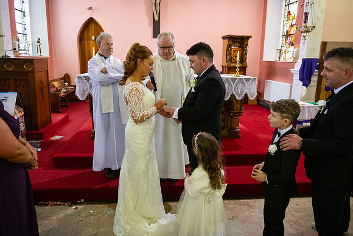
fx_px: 275
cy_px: 118
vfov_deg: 46.4
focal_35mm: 28
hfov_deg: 65.5
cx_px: 176
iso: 1250
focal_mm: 28
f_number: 3.5
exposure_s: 1/160
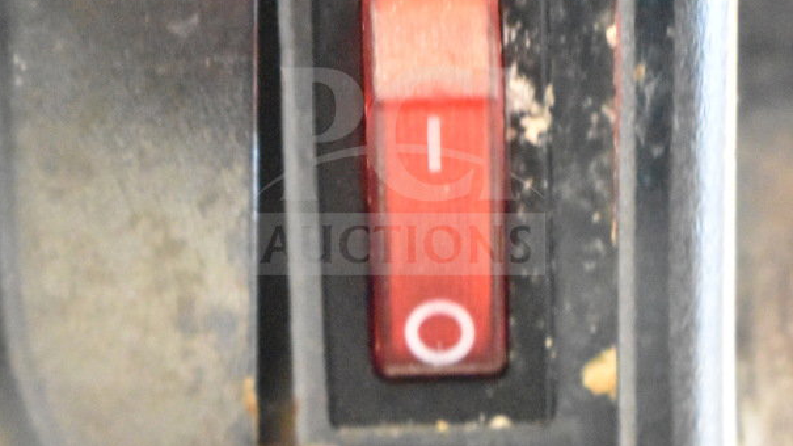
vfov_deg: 9.3
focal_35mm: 131
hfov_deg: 16.4
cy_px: 171
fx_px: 2750
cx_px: 397
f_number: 5.6
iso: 25600
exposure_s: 1/100
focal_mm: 55
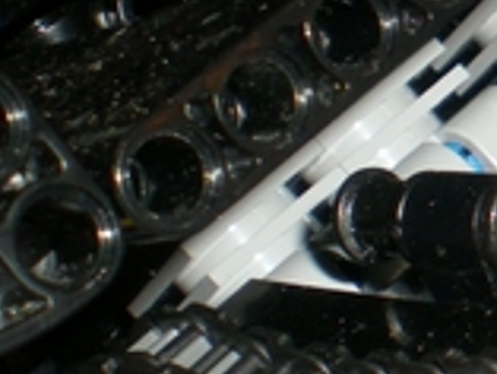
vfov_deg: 9.6
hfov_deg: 11.5
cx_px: 1000
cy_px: 225
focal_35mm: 155
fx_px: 2227
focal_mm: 6.3
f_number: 4.6
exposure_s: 1/60
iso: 100
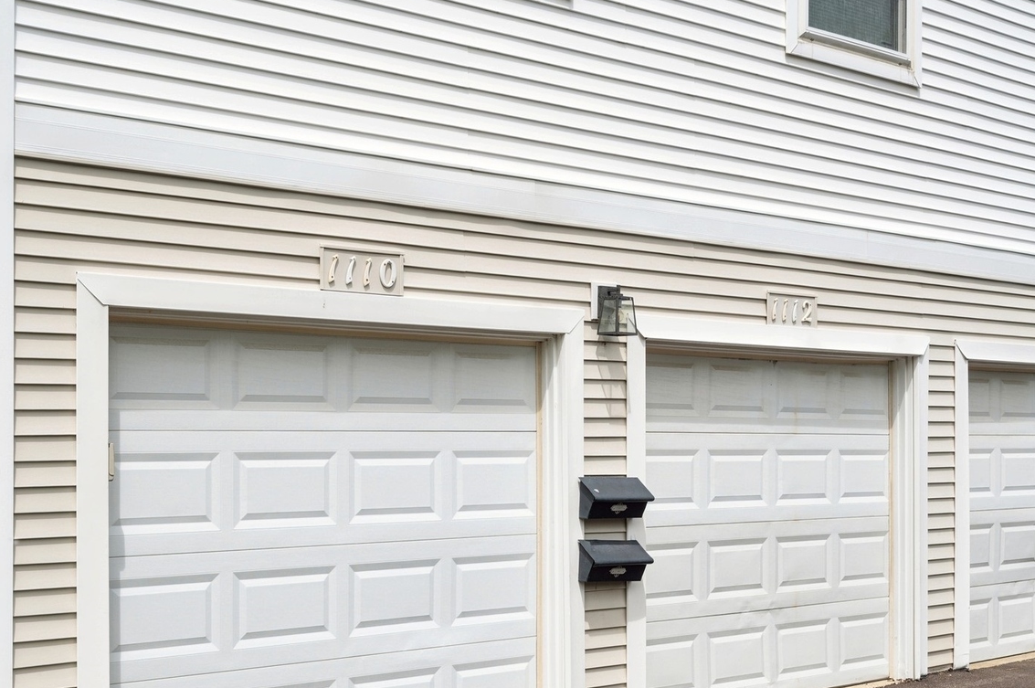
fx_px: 1235
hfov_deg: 45.4
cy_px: 452
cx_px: 463
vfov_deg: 30.9
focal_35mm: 43
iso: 200
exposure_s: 1/250
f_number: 9.5
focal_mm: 30
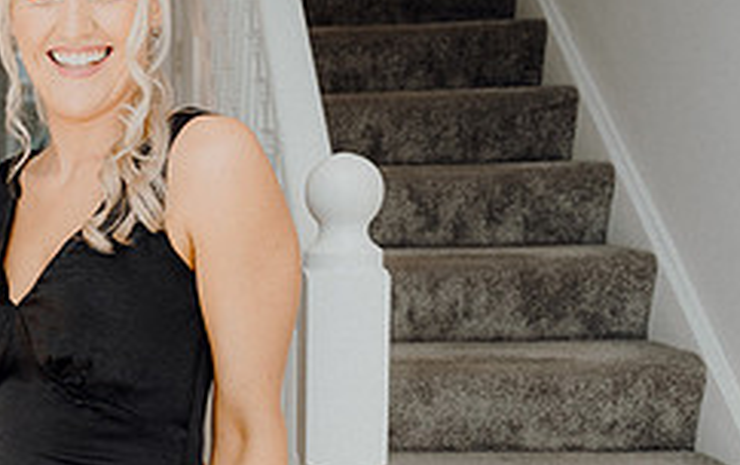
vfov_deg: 21.2
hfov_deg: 30.6
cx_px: -28
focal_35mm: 61
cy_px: 335
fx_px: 1232
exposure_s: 1/160
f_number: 3.5
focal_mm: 25
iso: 125
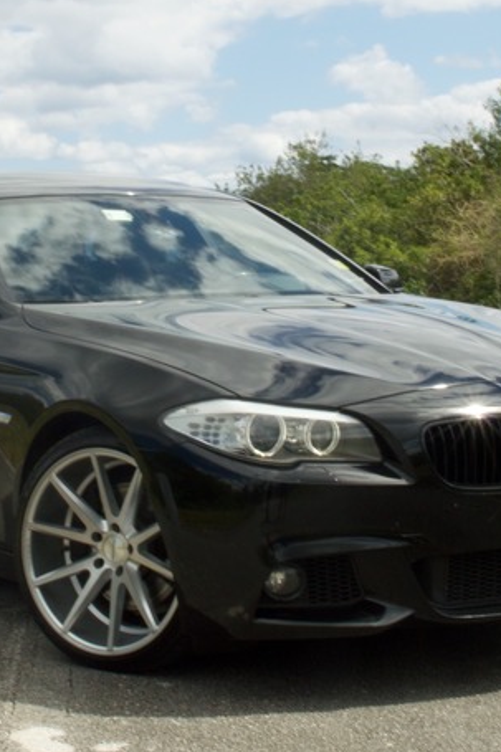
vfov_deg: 24.8
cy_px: 209
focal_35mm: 81
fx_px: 1692
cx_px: 126
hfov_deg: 16.8
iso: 400
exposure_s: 1/80
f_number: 25
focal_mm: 24
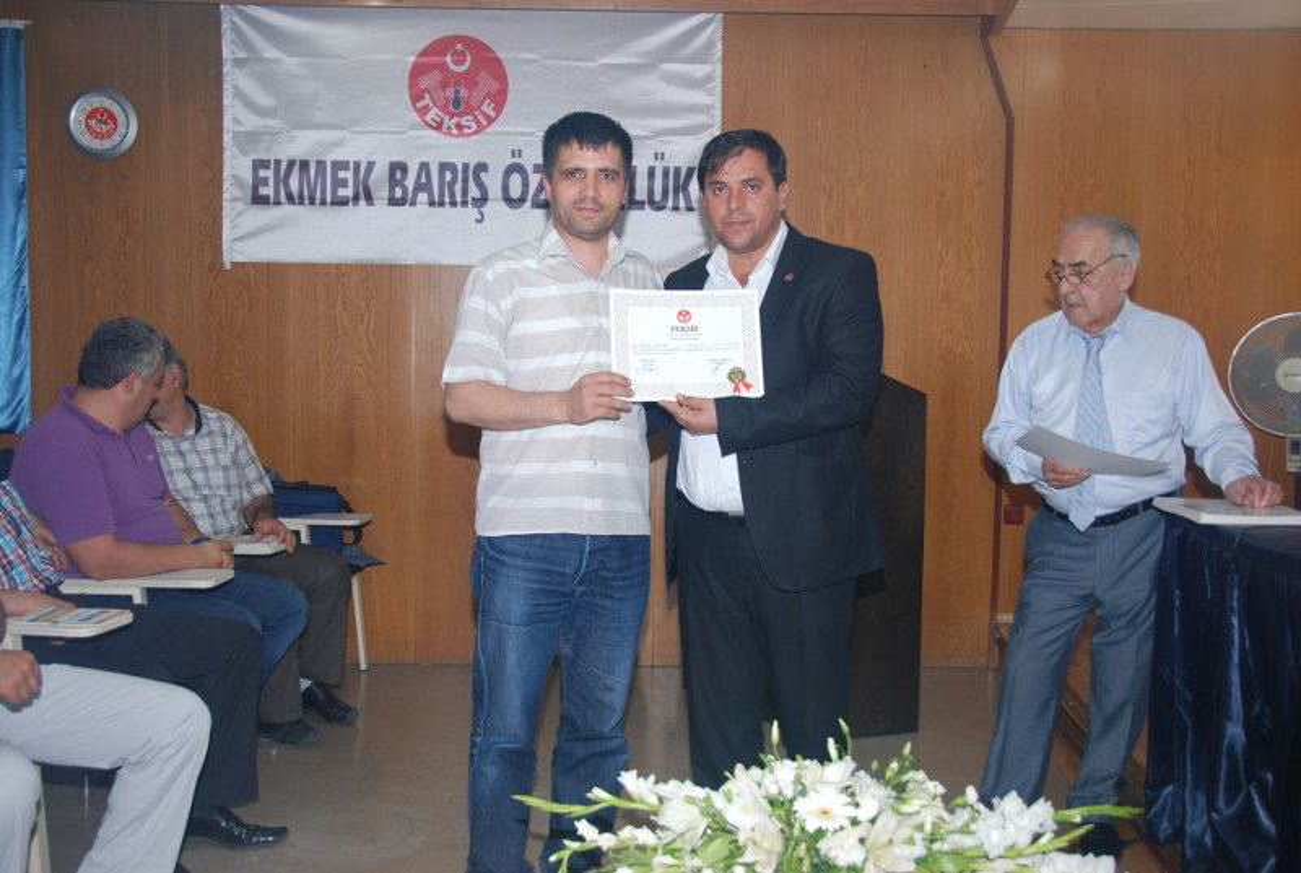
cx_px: 650
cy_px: 436
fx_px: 1412
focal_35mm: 39
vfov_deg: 34.4
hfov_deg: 49.5
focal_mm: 26
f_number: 4
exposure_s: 1/60
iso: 200
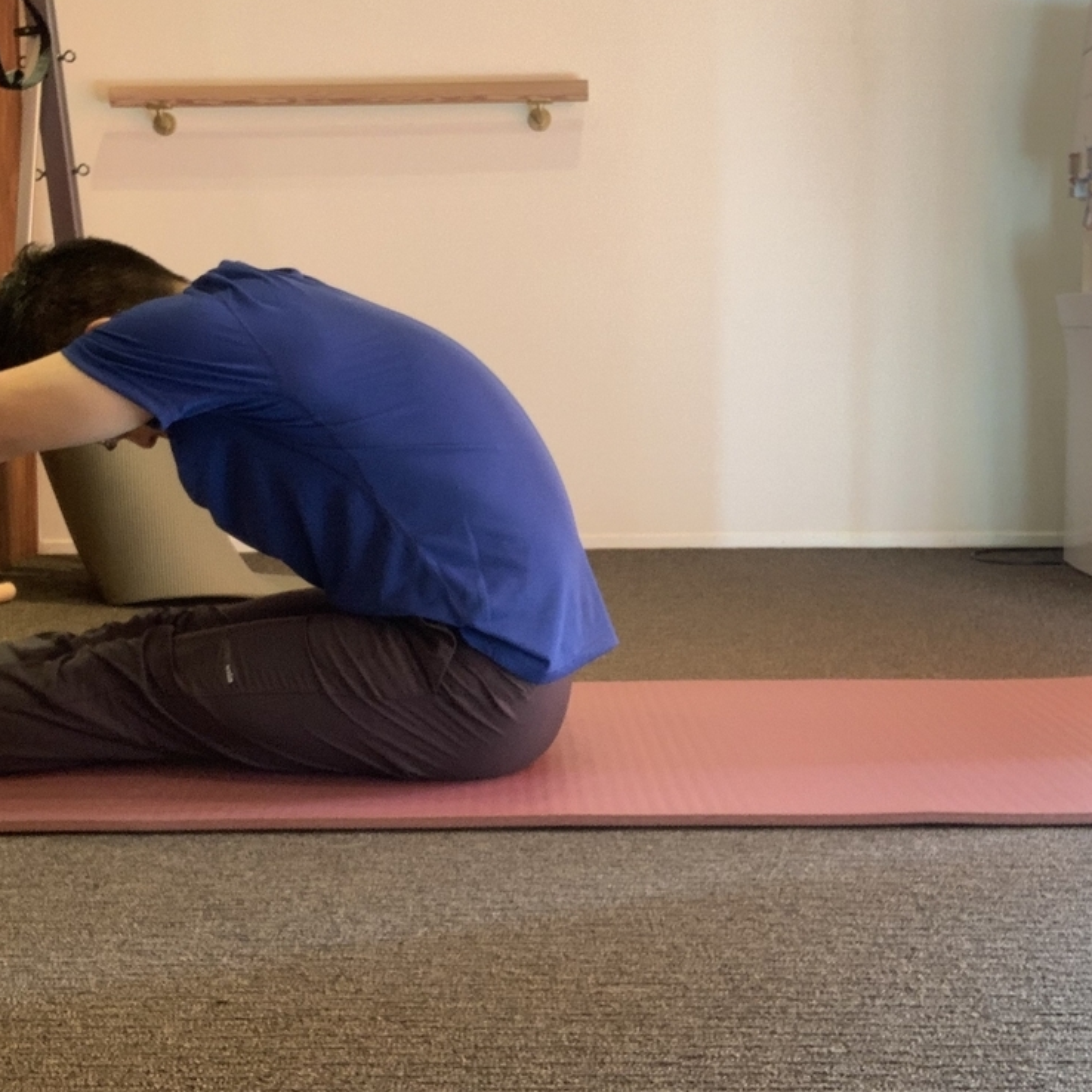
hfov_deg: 36.7
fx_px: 1642
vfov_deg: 36.7
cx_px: 482
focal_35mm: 46
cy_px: 439
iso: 200
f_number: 2.2
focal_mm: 2.87
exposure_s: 1/50
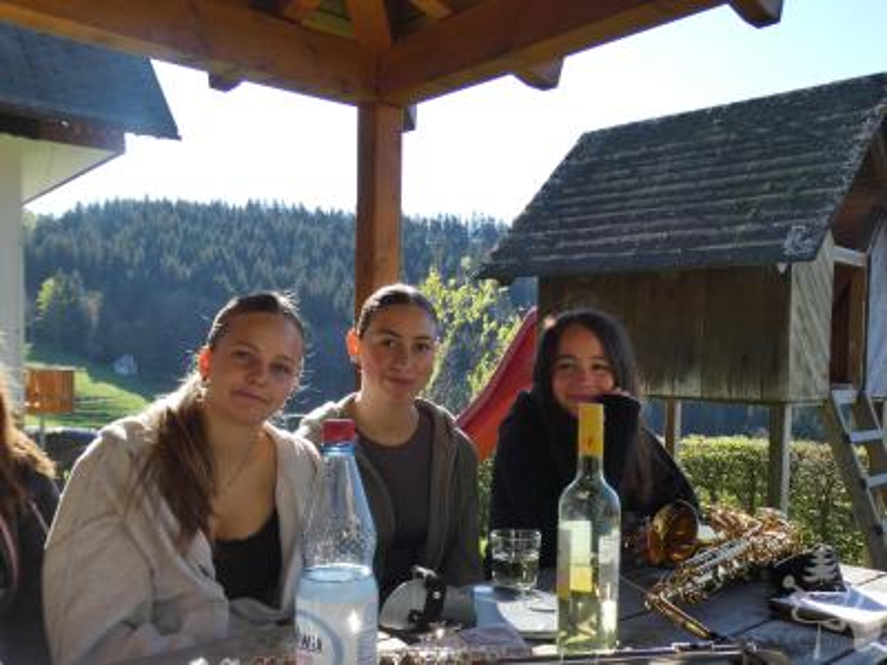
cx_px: 444
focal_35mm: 35
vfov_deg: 40.7
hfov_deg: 52.6
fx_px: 897
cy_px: 332
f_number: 3.4
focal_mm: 6.2
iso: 80
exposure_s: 1/400
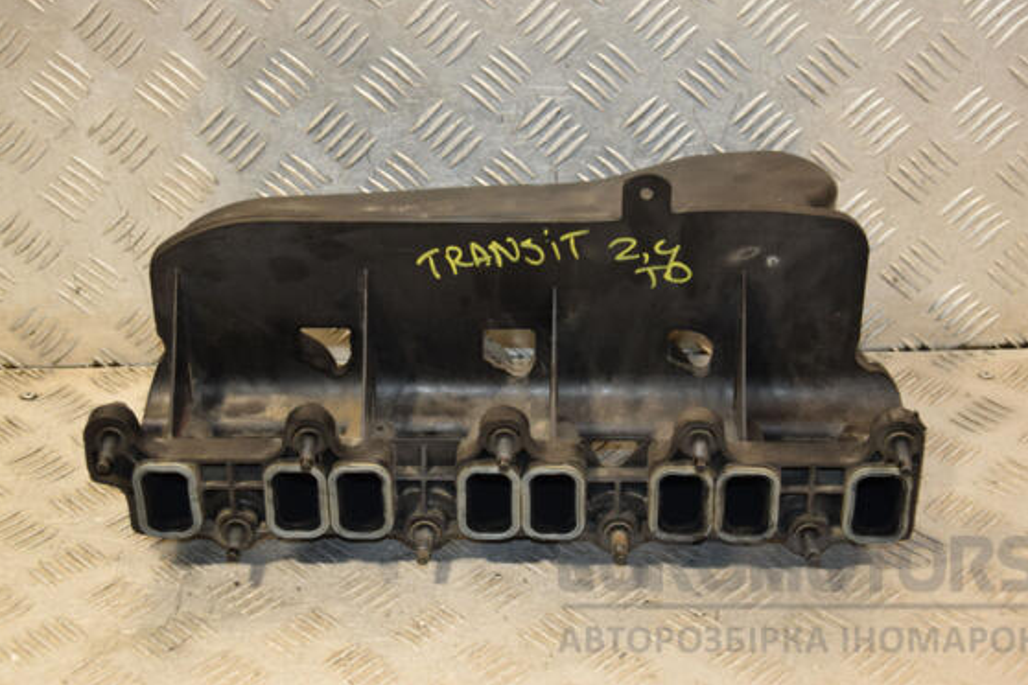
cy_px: 319
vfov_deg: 18.8
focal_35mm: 73
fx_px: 2071
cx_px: 523
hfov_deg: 27.9
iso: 800
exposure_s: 1/125
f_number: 4.8
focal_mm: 45
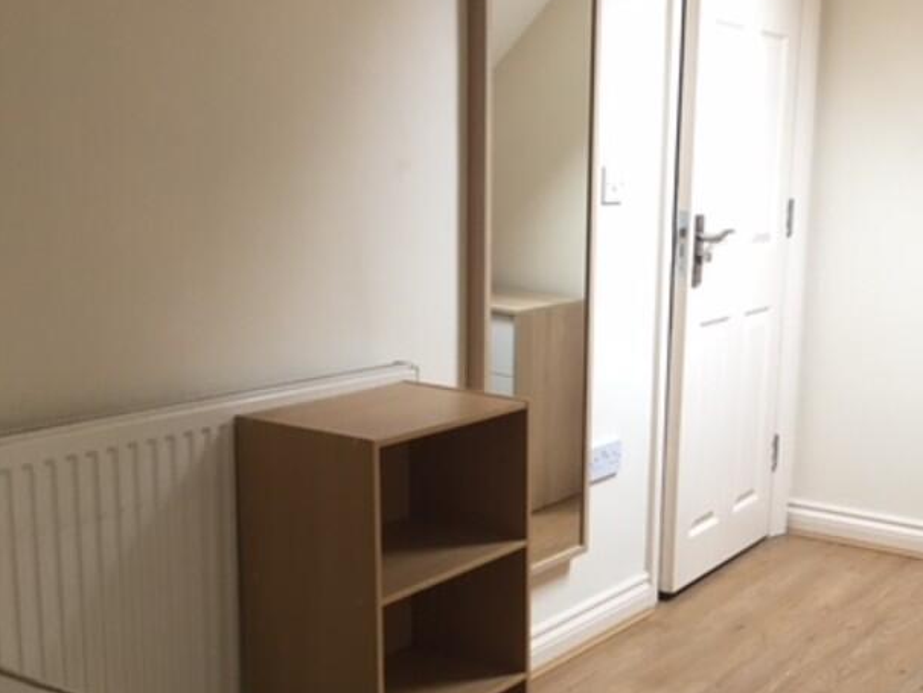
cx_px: 777
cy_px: 439
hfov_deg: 37.1
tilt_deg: -14.4
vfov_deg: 29.6
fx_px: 1307
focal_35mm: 49
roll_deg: -3.4
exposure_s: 1/33
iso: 100
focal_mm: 4.15
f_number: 2.2
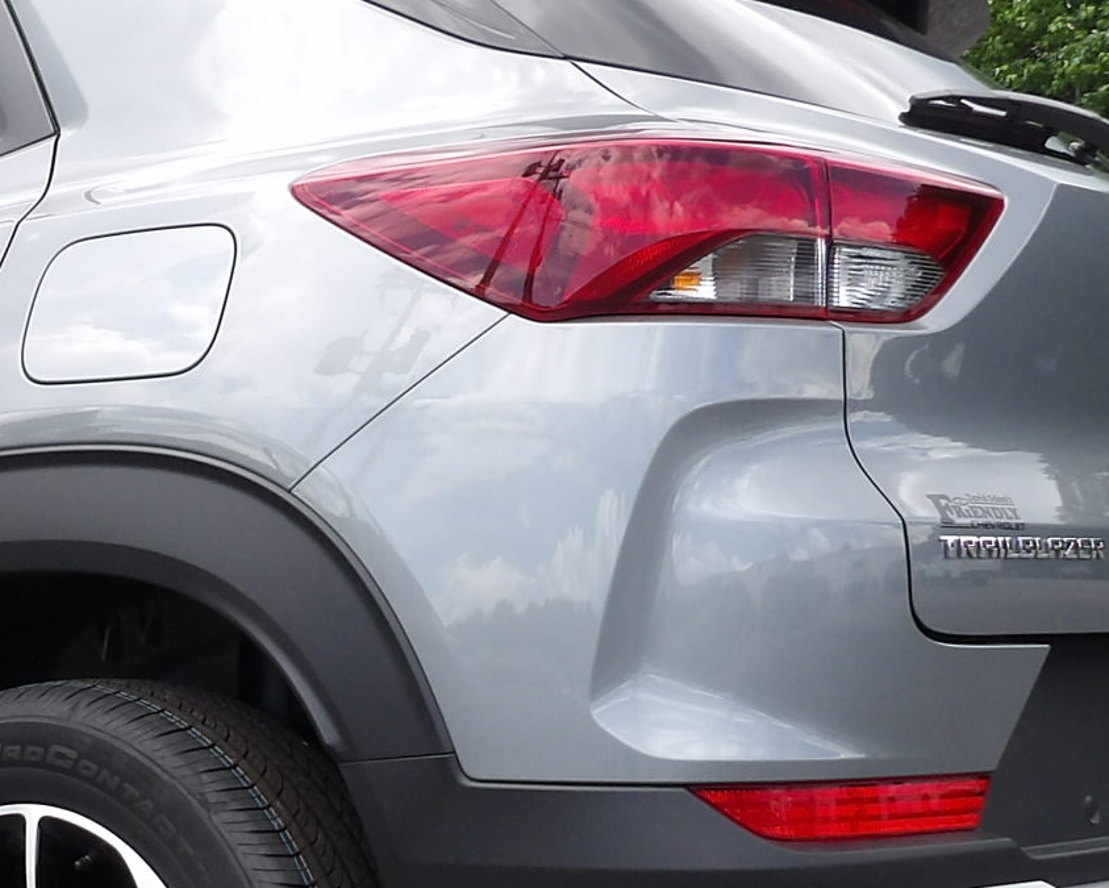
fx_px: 2364
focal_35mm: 72
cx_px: 166
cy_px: 566
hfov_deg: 25.8
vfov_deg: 21.2
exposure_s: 1/338
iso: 100
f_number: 3.2
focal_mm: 4.3
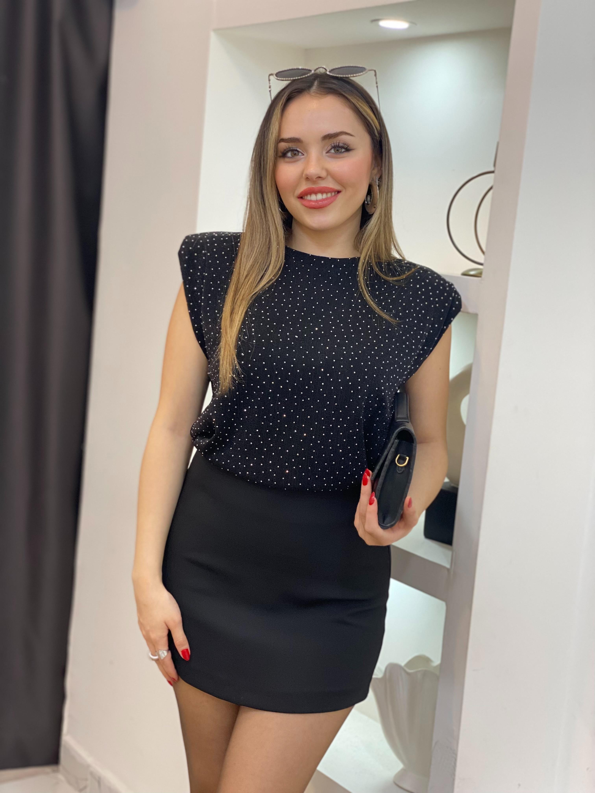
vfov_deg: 36.8
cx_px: 298
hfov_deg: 28.0
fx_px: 1192
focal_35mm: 52
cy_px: 396
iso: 125
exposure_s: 1/100
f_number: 2
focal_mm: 6
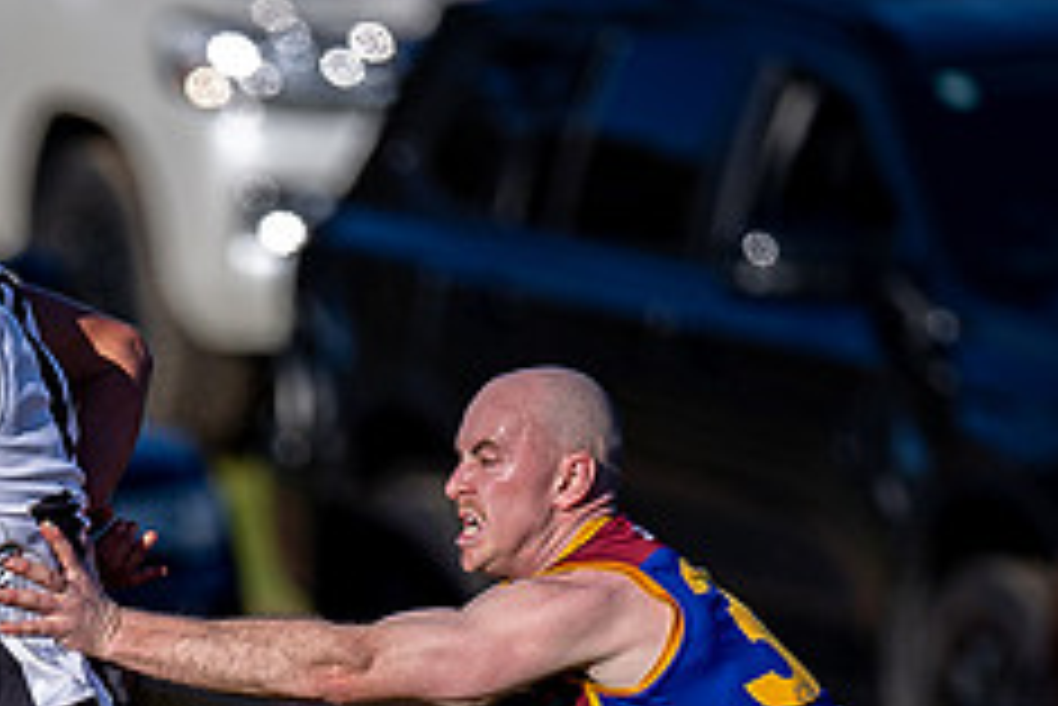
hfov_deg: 1.0
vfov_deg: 0.7
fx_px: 61693
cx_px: -10
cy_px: 1162
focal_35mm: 2098
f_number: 4
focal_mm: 500
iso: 125
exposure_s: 1/2000
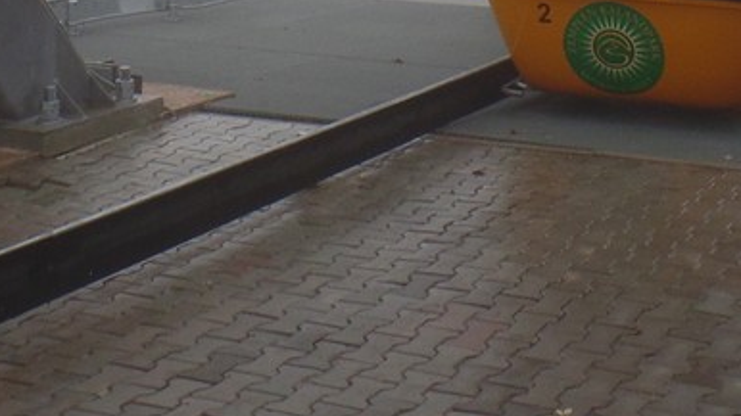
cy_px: -270
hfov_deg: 25.6
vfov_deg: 13.4
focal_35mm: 83
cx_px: 315
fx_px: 1631
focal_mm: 4.1
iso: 100
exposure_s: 1/180
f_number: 3.5
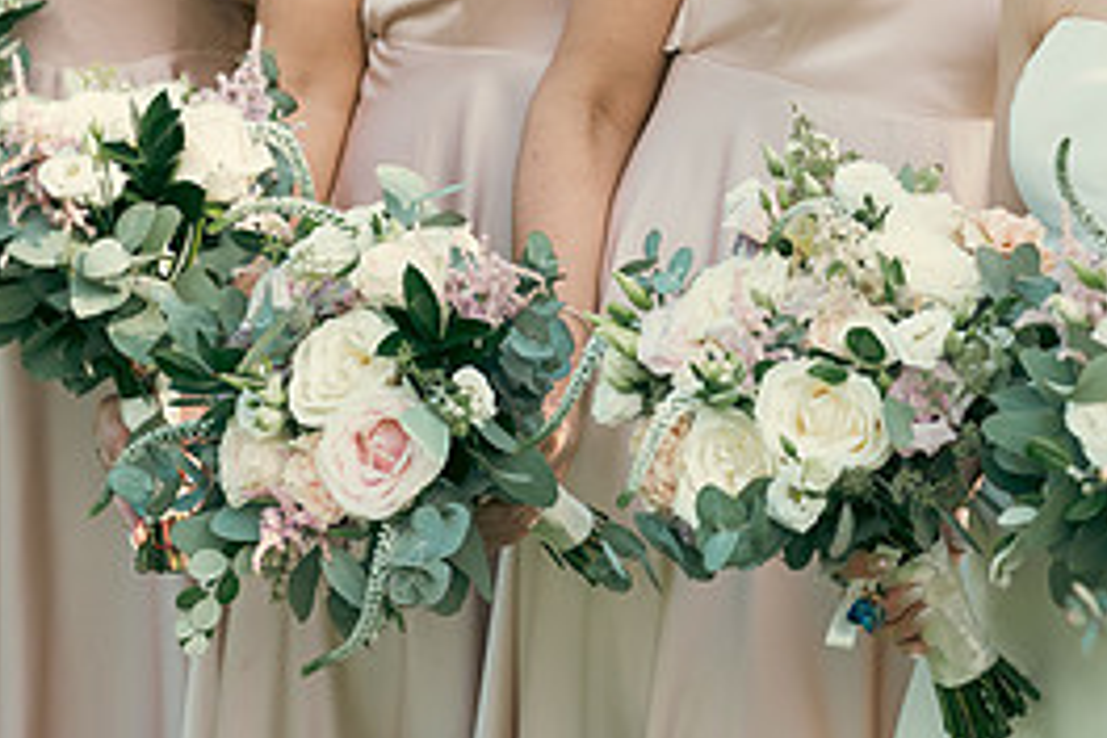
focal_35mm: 154
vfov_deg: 8.8
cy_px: -61
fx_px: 4735
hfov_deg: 13.2
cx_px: 990
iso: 125
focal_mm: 70
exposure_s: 1/320
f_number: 5
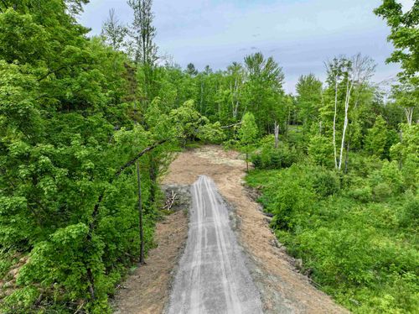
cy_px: 157
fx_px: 290
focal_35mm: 24
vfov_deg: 56.7
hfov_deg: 71.6
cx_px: 210
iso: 190
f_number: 2.8
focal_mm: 12.29
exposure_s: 1/1250
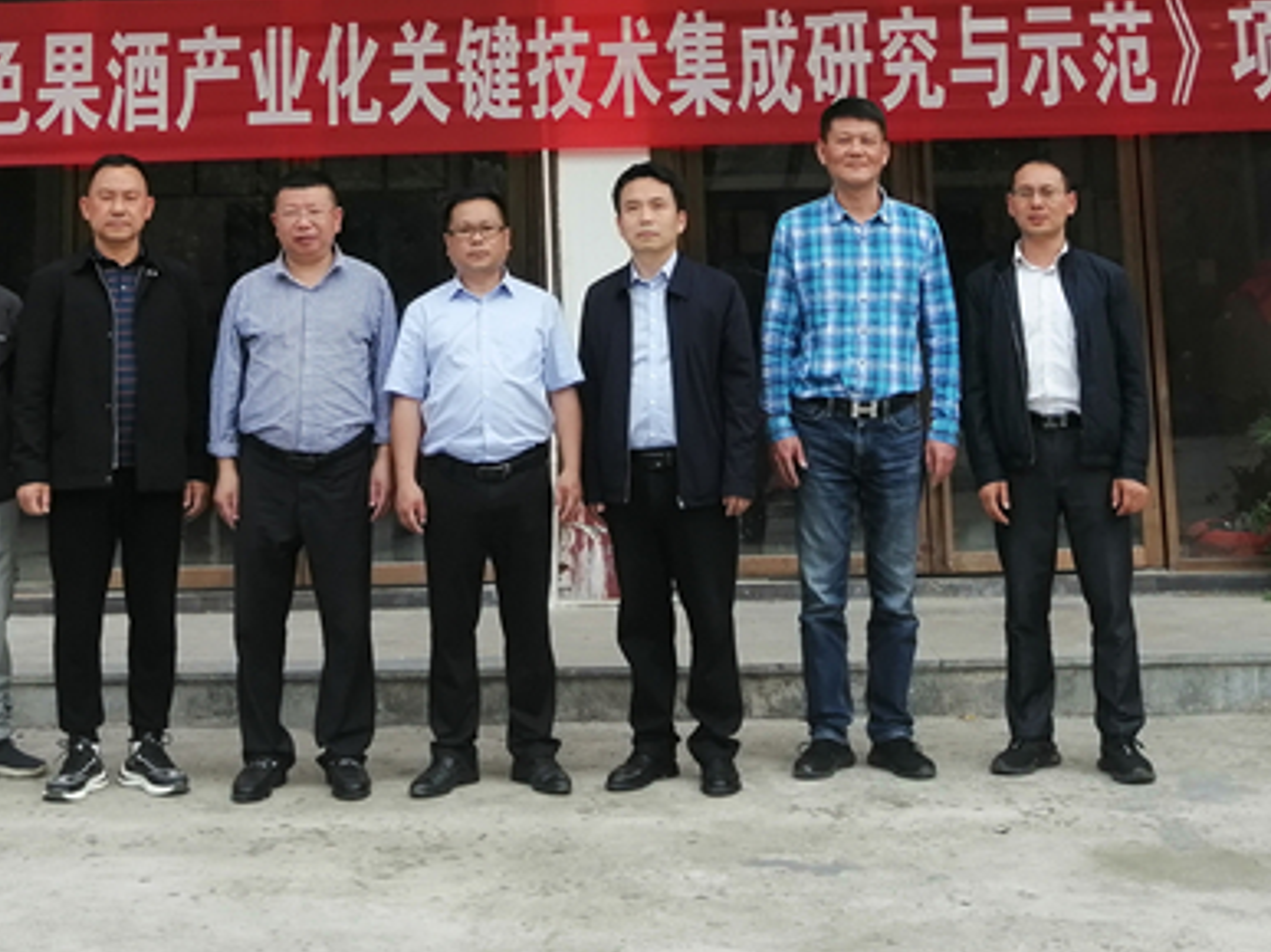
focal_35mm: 60
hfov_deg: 32.2
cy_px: -44
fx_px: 2202
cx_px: 558
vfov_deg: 23.2
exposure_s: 1/409
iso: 50
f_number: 1.8
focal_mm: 3.88
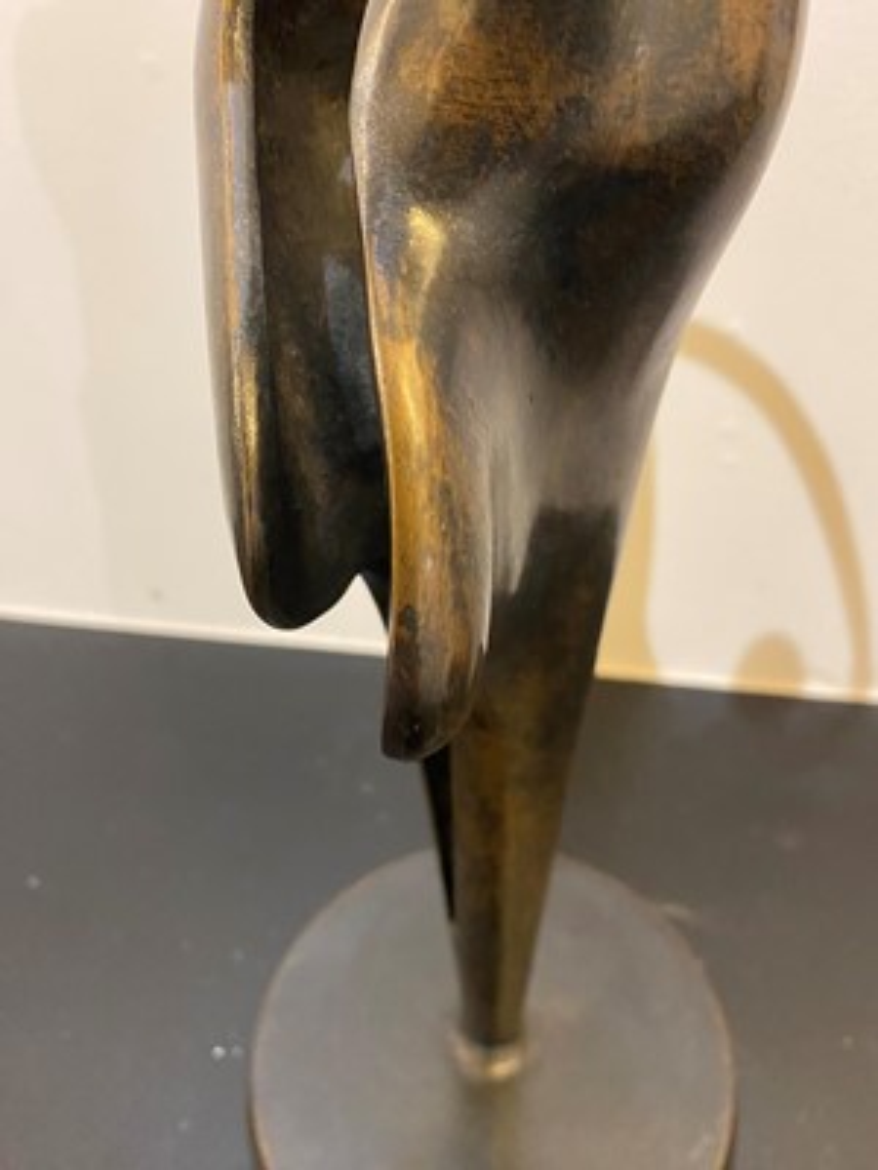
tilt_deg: -38.8
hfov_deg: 53.1
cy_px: 585
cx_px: 439
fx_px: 879
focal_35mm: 26
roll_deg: +2.0
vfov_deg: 67.3
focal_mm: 4.25
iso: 500
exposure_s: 1/50
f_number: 1.8
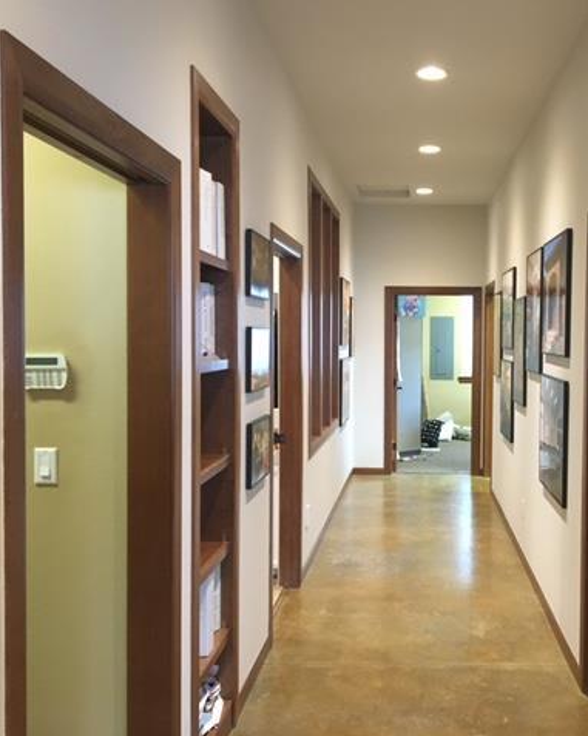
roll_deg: +0.4
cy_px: 369
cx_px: 418
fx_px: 827
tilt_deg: -2.1
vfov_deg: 48.0
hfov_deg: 38.4
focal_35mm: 38
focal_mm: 4.15
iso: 200
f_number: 2.2
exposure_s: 1/30
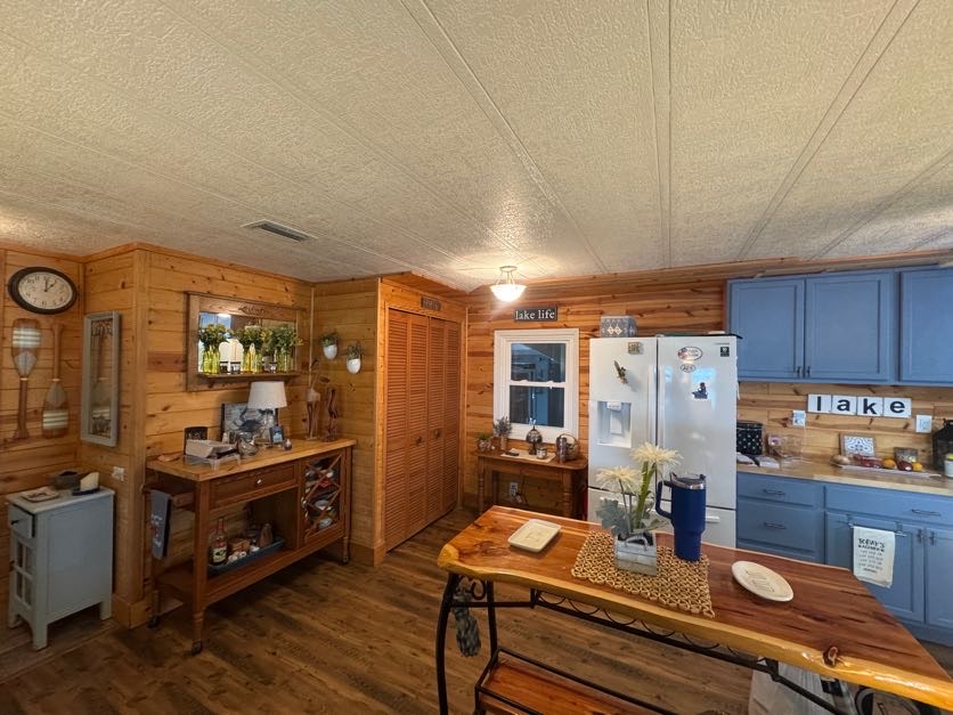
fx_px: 385
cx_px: 476
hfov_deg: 102.1
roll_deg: -1.0
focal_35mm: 14
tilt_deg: +0.1
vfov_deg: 85.7
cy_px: 358
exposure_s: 1/60
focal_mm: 2.22
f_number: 2.2
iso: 400
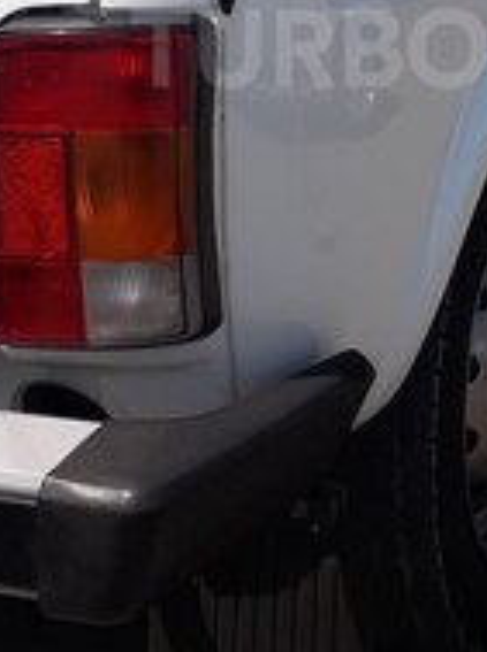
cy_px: 48
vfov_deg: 26.4
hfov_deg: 20.4
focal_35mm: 71
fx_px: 1336
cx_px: 397
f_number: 1.9
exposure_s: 1/2433
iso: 40
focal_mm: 3.6
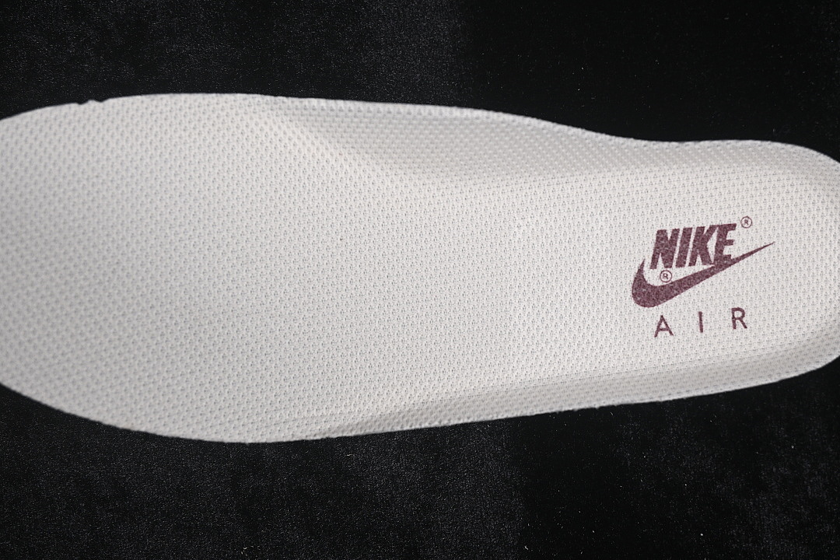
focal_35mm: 75
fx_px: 1750
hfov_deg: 27.0
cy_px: 280
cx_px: 420
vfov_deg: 18.2
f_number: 7.1
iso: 160
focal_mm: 50
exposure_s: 1/80
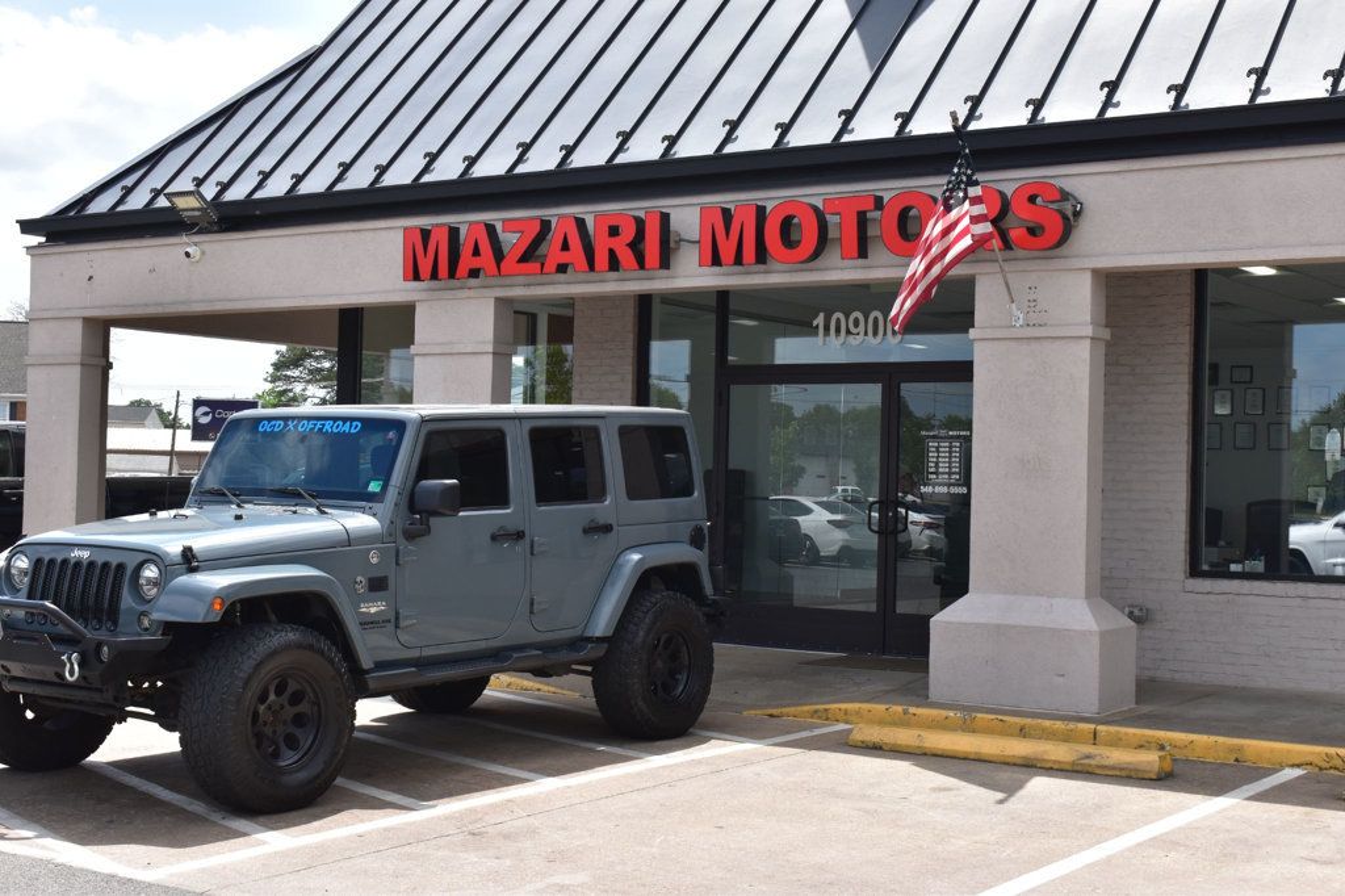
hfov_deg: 38.9
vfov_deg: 26.5
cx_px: 672
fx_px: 1905
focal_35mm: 51
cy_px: 448
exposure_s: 1/400
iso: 400
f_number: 11
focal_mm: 34
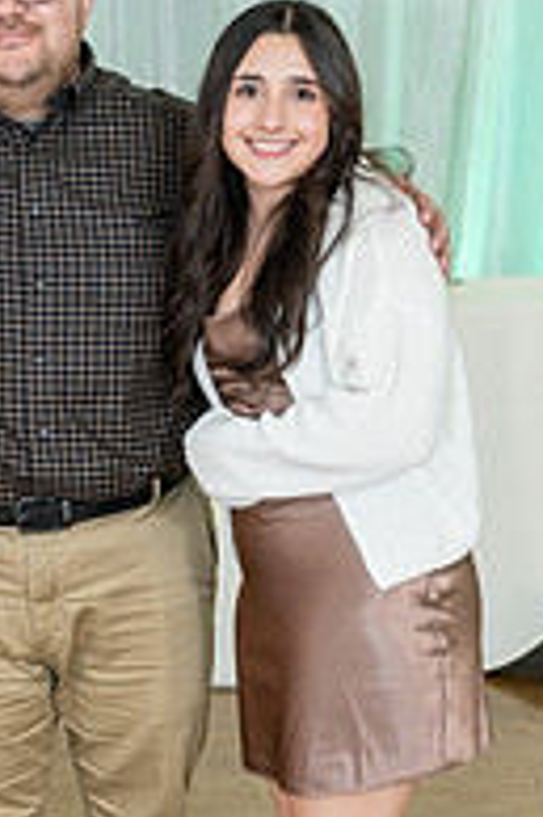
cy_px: 535
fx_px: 2085
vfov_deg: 22.1
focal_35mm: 92
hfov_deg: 14.6
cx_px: -13
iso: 1600
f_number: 2.8
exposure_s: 1/250
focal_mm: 39.7
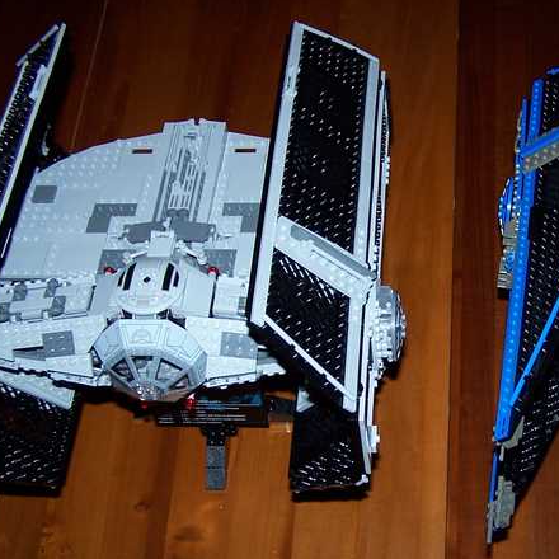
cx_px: 432
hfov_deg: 27.7
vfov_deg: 28.0
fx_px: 1114
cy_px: 354
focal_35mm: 61
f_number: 2.8
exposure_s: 1/60
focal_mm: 6.3
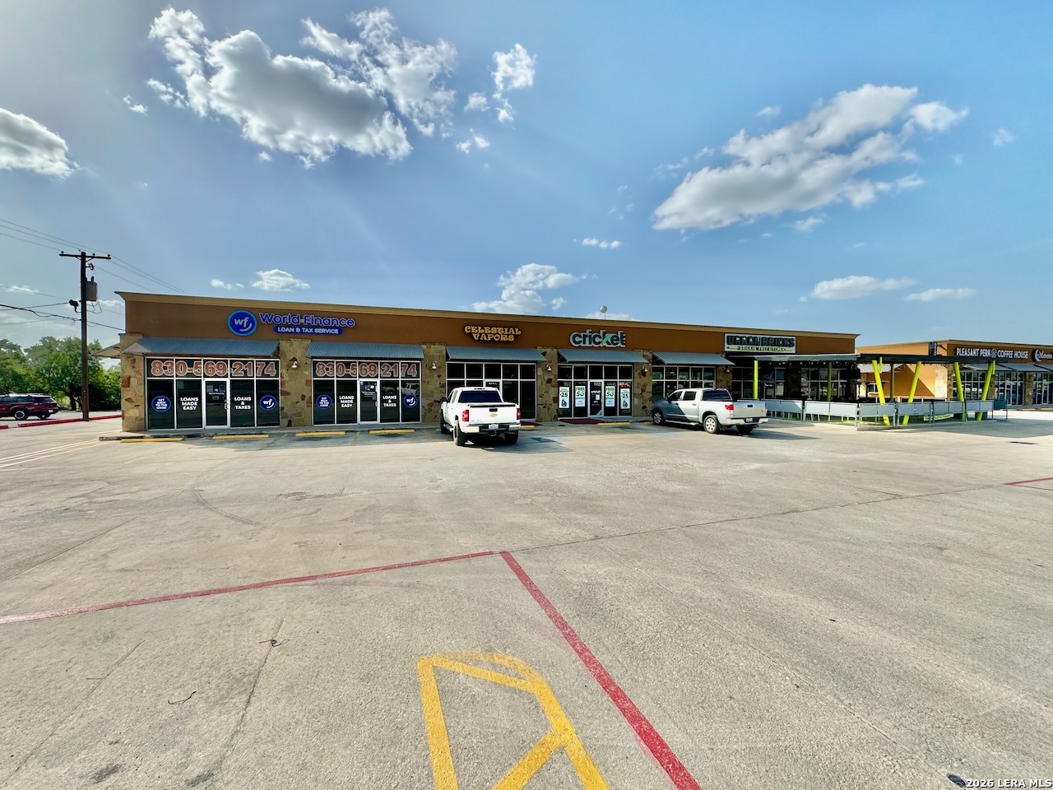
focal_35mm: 14
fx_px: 426
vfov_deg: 85.7
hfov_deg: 102.1
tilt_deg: -1.1
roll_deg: +0.5
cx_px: 526
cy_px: 395
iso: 50
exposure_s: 1/2770
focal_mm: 2.22
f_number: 2.2
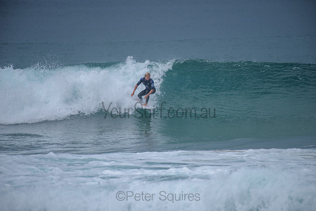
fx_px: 4390
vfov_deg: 2.8
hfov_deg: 4.1
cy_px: 106
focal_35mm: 500
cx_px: 158
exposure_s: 1/2000
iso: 220
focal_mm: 500
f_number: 5.6
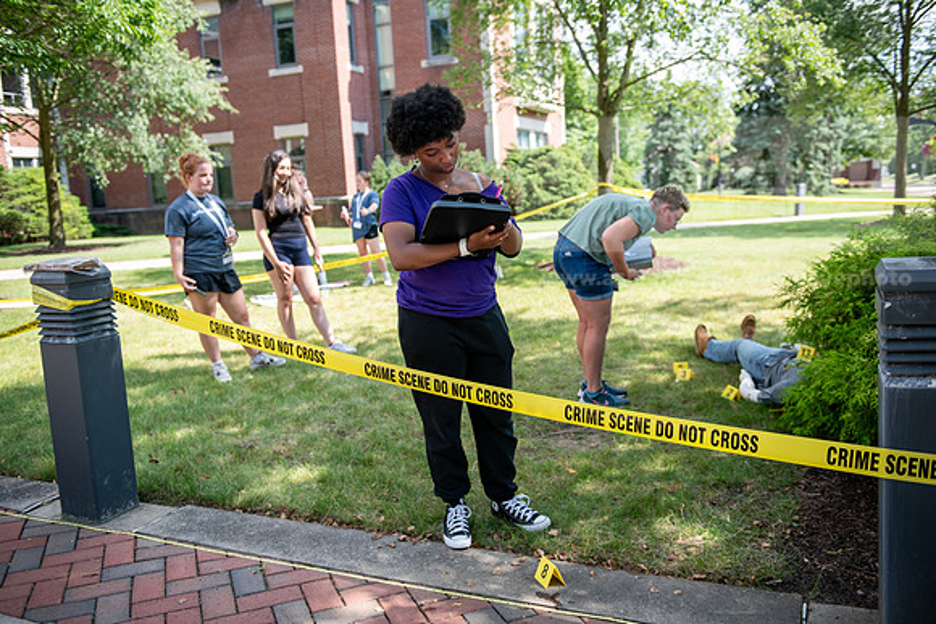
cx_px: 468
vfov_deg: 42.3
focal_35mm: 31
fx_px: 806
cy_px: 312
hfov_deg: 60.3
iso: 160
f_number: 3.2
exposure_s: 1/500
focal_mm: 31
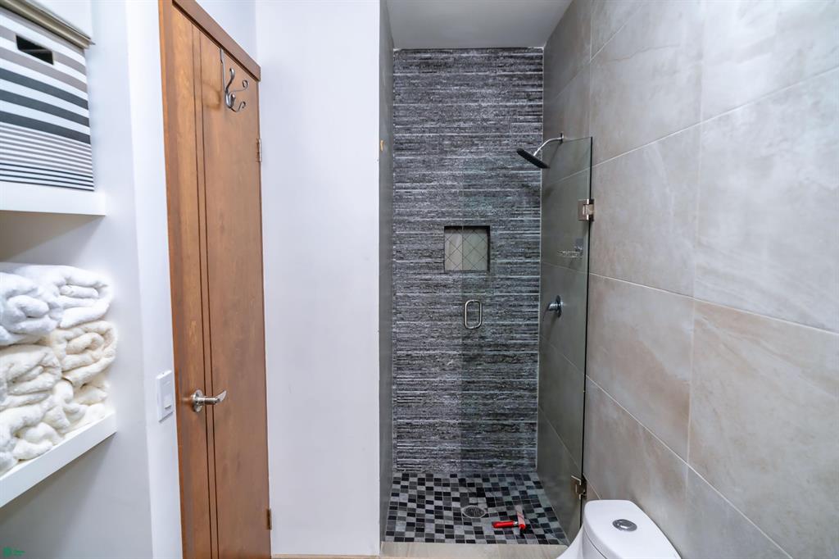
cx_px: 420
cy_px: 280
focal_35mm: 20
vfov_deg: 61.9
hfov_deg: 84.0
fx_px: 466
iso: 500
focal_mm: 20
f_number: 5.6
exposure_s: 1/40
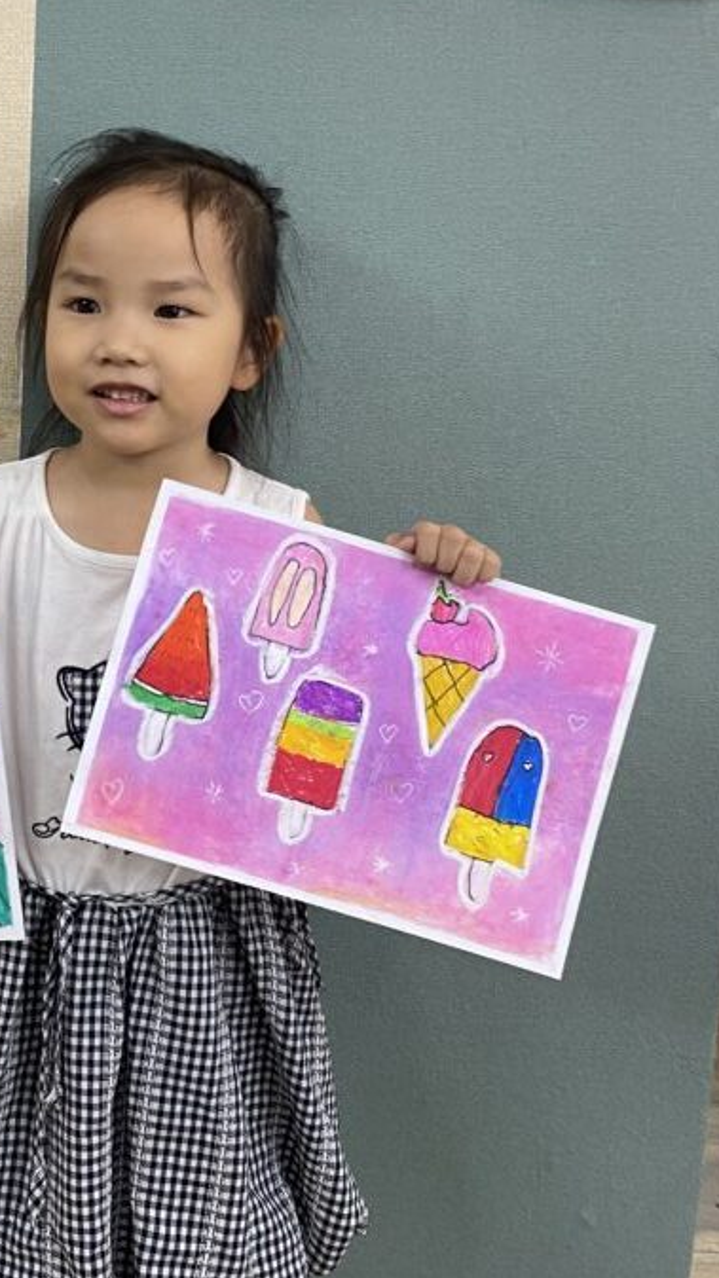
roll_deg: -1.8
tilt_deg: -6.2
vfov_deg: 47.5
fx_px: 1424
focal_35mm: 42
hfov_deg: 27.4
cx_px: 76
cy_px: 413
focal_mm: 4.25
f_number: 1.8
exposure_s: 1/50
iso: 64
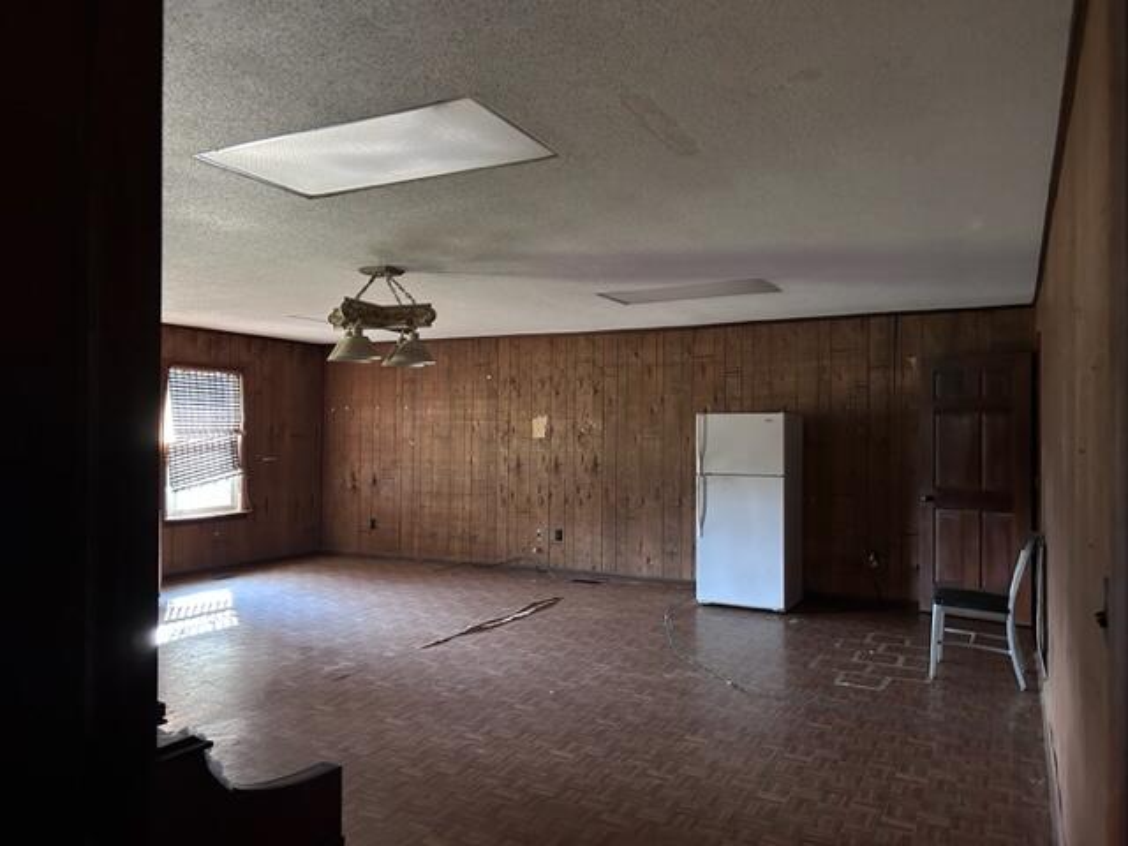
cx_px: 564
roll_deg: +0.0
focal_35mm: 26
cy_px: 423
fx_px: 847
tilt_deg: +0.3
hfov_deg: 67.3
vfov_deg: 53.1
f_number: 1.5
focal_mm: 5.7
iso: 500
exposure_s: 1/30
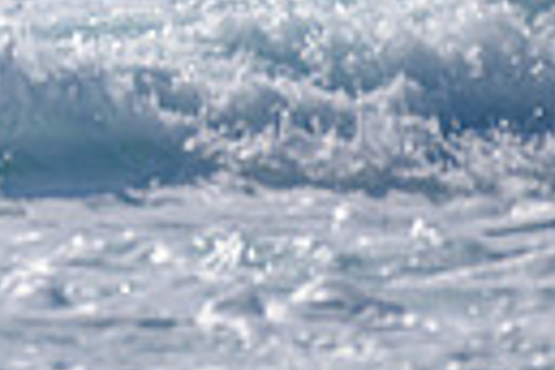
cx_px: -384
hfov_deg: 0.7
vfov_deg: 0.5
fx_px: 42562
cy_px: -539
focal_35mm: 2761
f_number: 5.6
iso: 100
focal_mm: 500
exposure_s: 1/2000
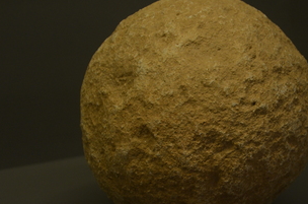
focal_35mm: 113
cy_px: 116
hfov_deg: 18.1
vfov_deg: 12.1
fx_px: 964
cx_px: 208
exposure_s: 1/160
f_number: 5
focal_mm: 52
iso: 1000
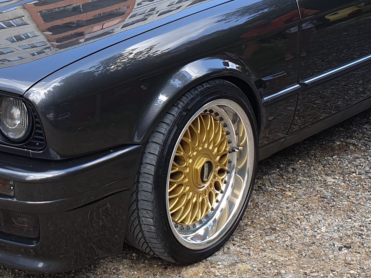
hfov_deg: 22.5
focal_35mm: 86
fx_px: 922
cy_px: 28
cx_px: 78
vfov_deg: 16.9
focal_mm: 4.3
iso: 50
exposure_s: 1/272
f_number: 2.4
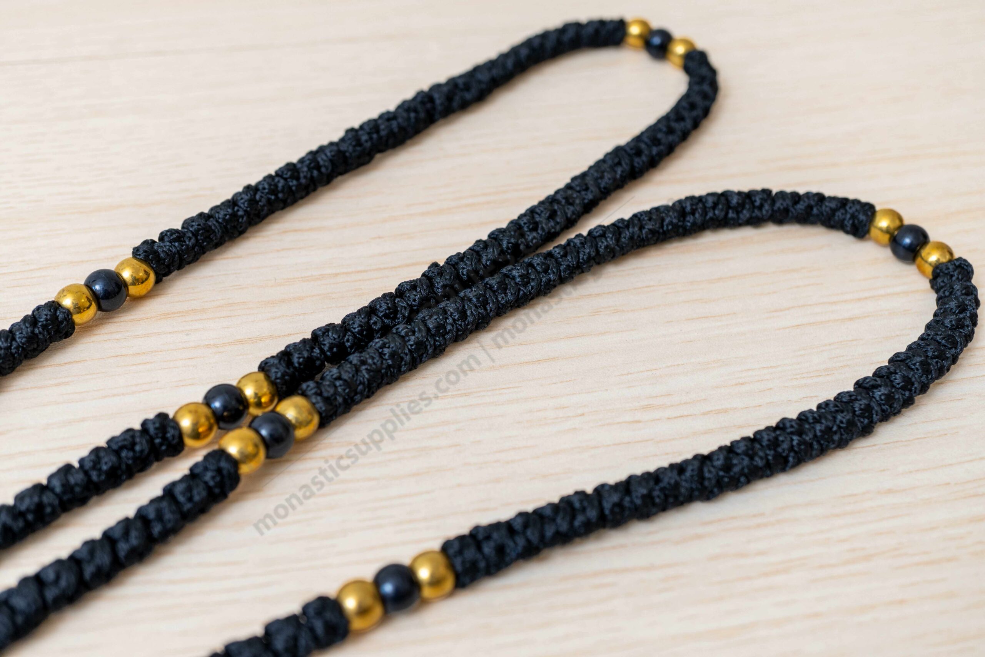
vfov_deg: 29.9
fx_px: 1231
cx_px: 492
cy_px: 328
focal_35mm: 45
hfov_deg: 43.6
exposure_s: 1/10
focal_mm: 30
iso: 125
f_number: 5
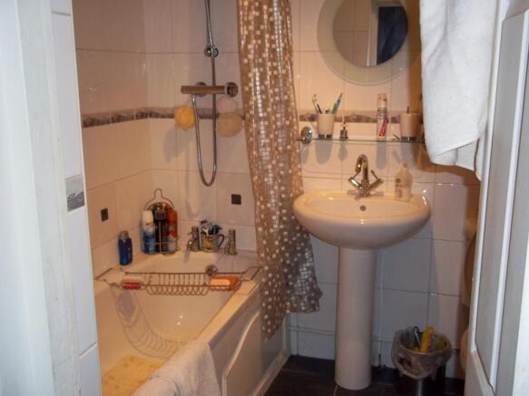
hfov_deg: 51.4
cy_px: 198
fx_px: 550
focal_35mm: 36
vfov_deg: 39.6
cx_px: 264
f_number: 3.1
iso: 160
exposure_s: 1/30
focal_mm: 6.5
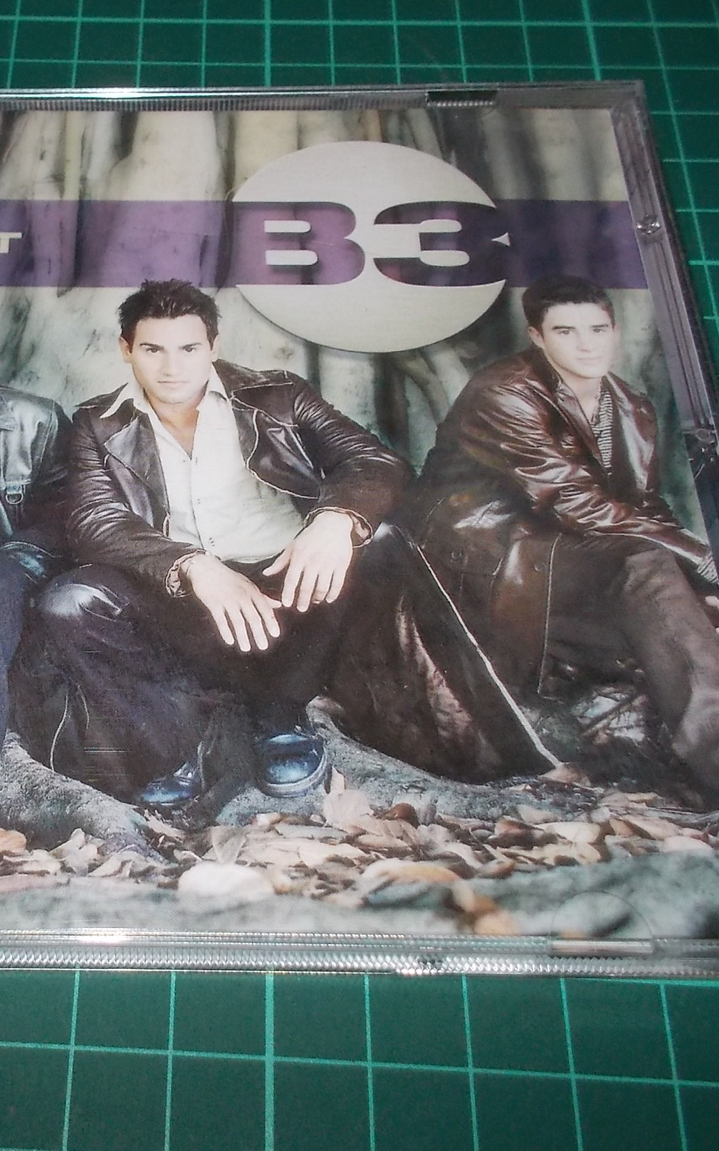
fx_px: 1317
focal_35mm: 42
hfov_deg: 29.6
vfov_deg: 47.2
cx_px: 118
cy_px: 574
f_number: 3.3
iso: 200
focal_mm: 4.1
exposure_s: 1/30
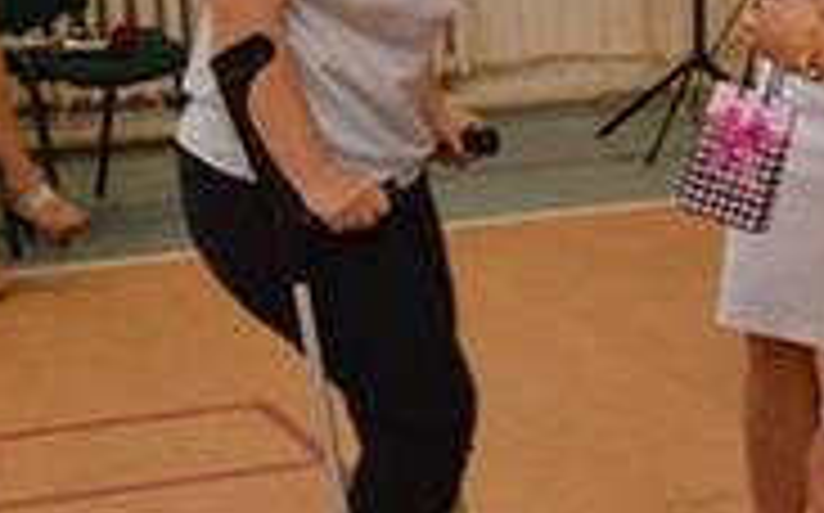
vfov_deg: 10.5
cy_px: 302
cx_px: 617
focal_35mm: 125
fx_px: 2800
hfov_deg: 16.7
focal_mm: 23
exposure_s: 1/60
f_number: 3.8
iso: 720
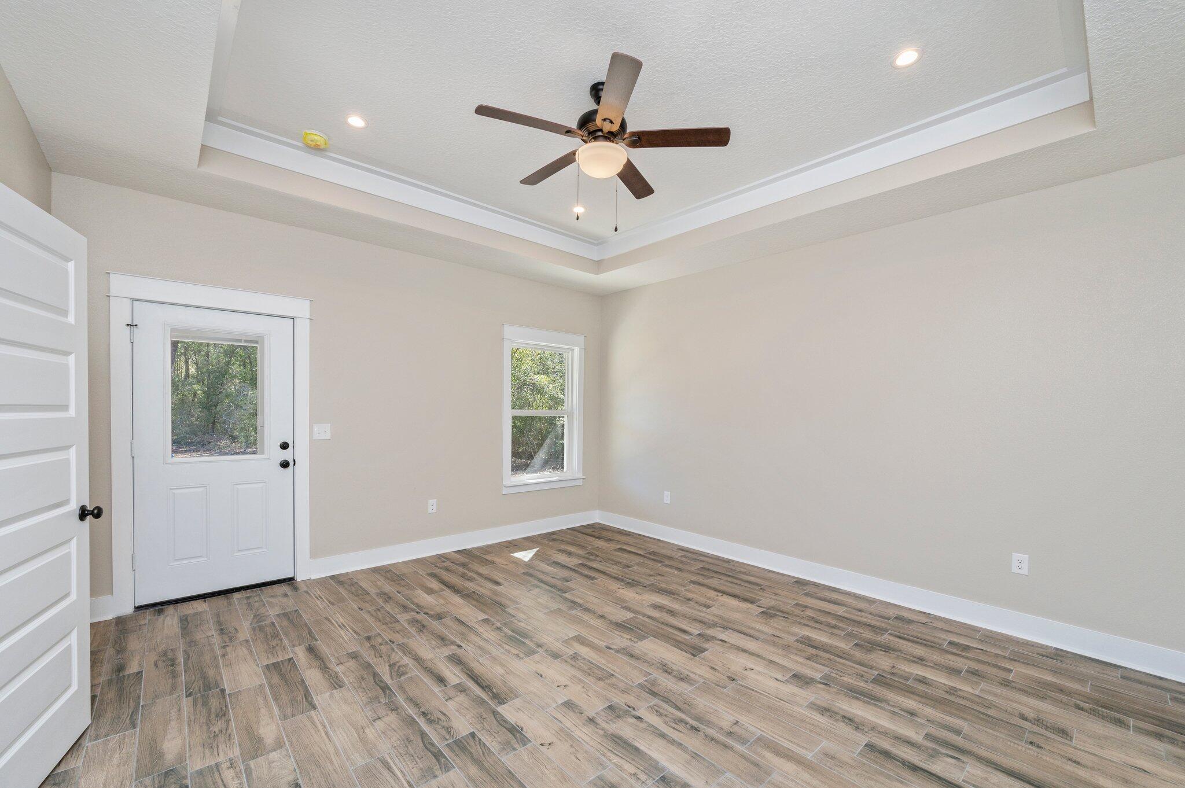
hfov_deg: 104.3
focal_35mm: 14
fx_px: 460
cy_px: 394
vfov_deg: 81.1
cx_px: 592
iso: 500
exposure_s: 1/50
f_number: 9
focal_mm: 14
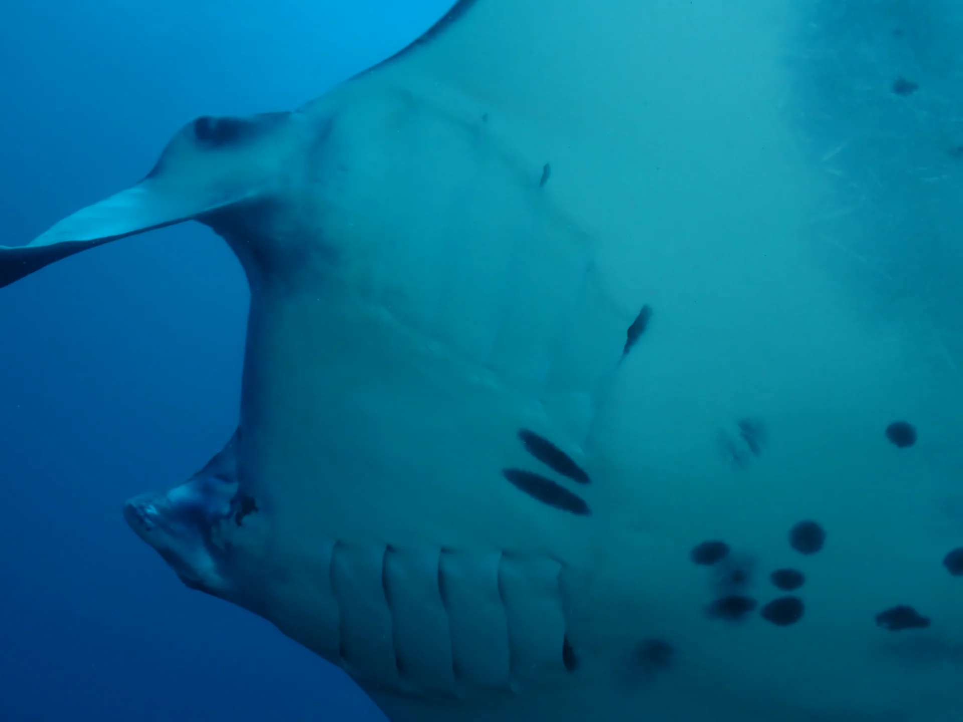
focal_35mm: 50
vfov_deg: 29.1
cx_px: 482
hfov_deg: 38.2
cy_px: 361
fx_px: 1391
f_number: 13
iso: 100
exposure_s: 1/50
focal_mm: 9.01
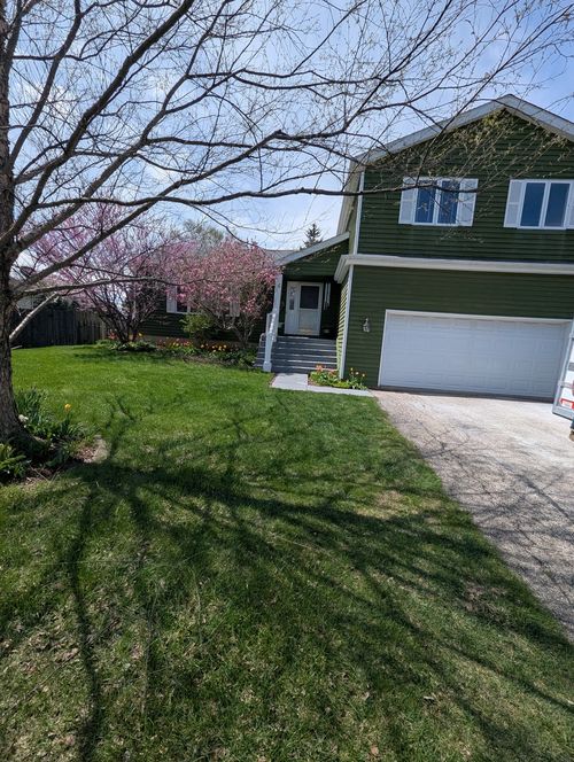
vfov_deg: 106.1
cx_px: 287
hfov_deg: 90.1
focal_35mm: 13
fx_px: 287
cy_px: 381
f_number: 2.2
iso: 46
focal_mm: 1.95
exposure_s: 1/1866
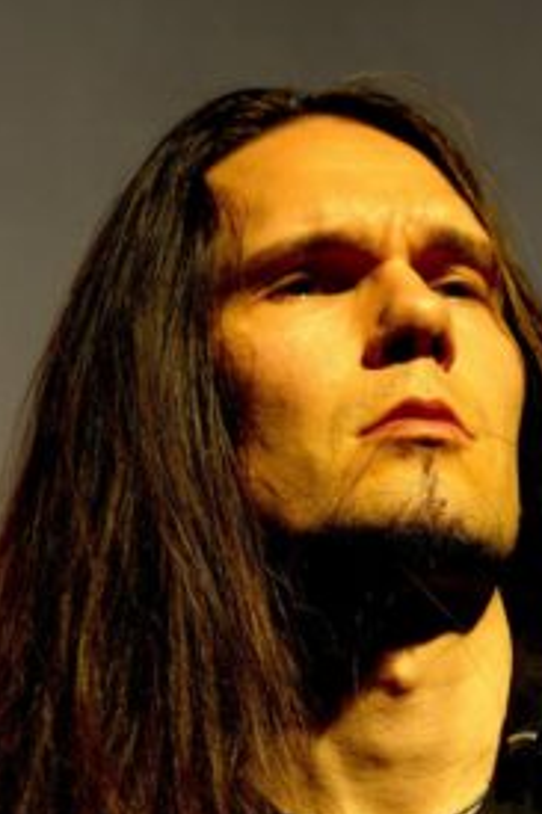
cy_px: 497
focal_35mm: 411
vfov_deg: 5.0
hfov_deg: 3.3
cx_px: 498
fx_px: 9293
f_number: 5.6
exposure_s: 1/160
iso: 400
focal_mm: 98
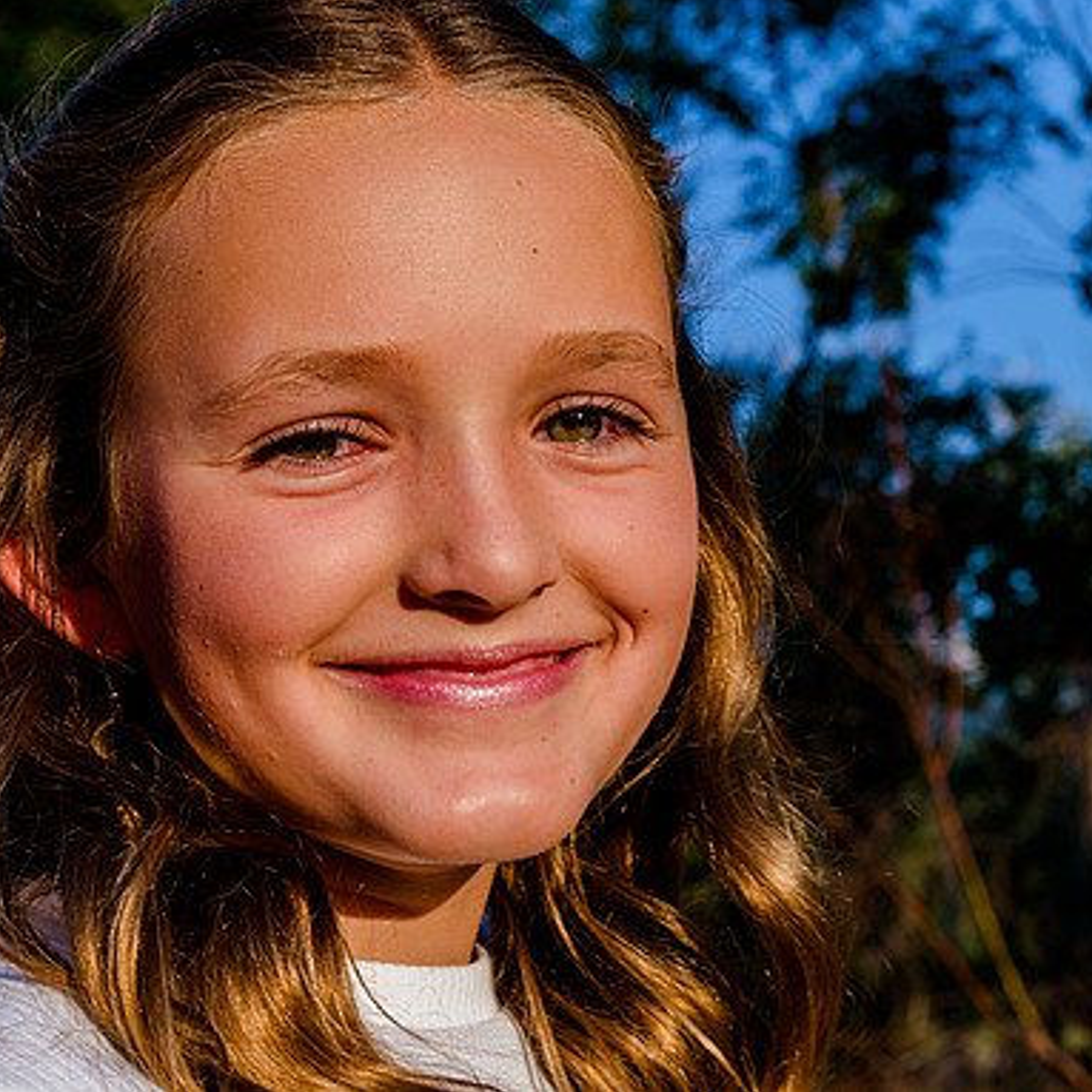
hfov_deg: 21.3
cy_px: 543
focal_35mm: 81
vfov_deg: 21.4
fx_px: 2891
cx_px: 405
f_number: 11
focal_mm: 58
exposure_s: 1/160
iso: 200
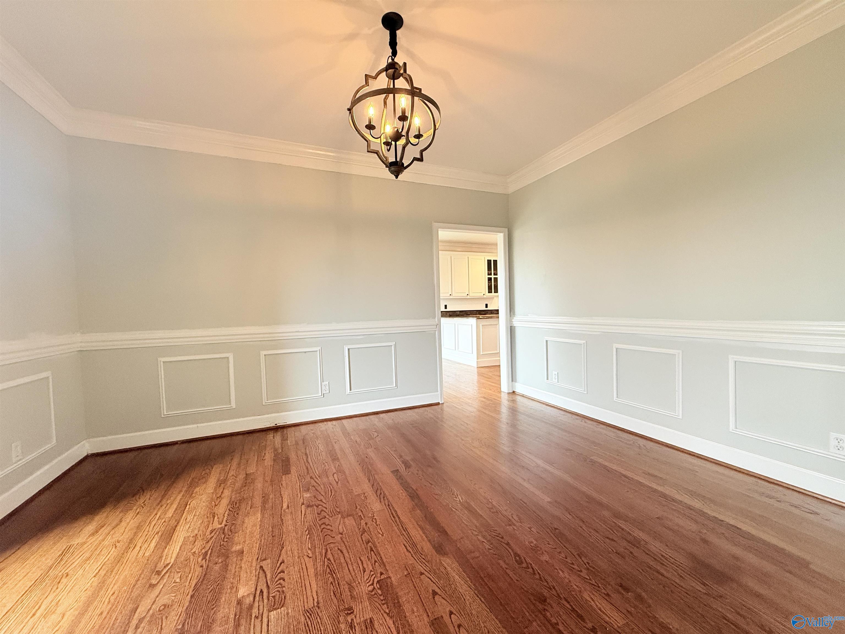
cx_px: 422
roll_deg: +1.1
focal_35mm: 14
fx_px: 342
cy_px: 317
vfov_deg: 85.7
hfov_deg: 102.1
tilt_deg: -1.7
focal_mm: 2.22
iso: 320
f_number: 2.2
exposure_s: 1/120
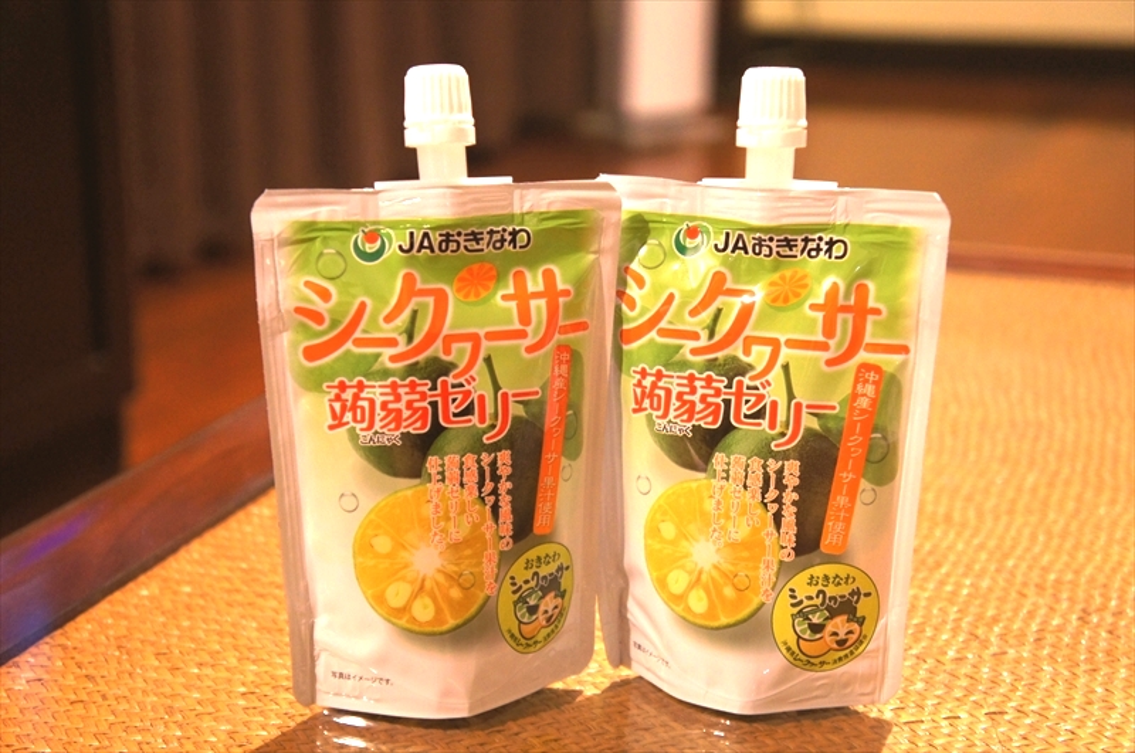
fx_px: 2078
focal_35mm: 66
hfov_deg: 30.6
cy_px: 376
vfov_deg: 20.6
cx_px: 568
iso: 1600
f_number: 4.5
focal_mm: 44
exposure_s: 1/20
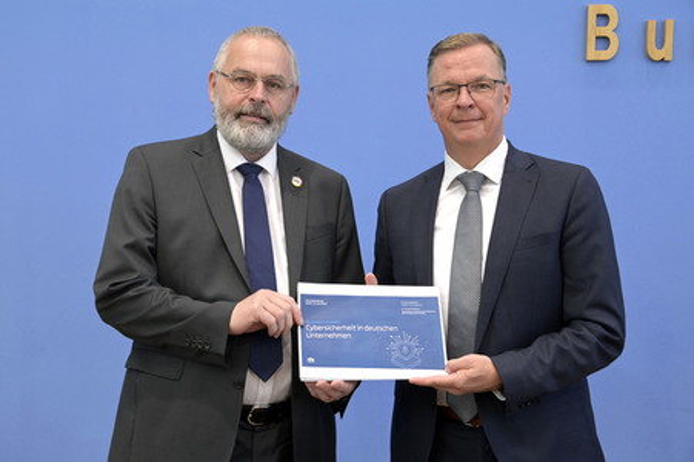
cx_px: 347
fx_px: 925
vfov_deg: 28.0
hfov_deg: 41.1
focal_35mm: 48
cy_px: 231
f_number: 5.6
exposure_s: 1/400
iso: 4000
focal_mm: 48
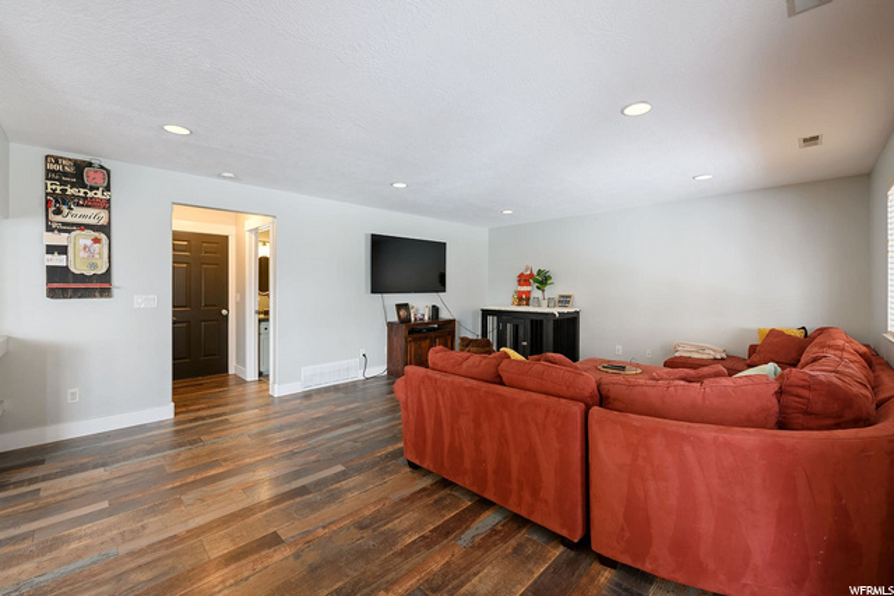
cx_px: 447
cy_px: 298
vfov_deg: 77.4
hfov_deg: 100.4
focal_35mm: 15
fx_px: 373
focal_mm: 15
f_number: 8
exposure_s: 1/6
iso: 400
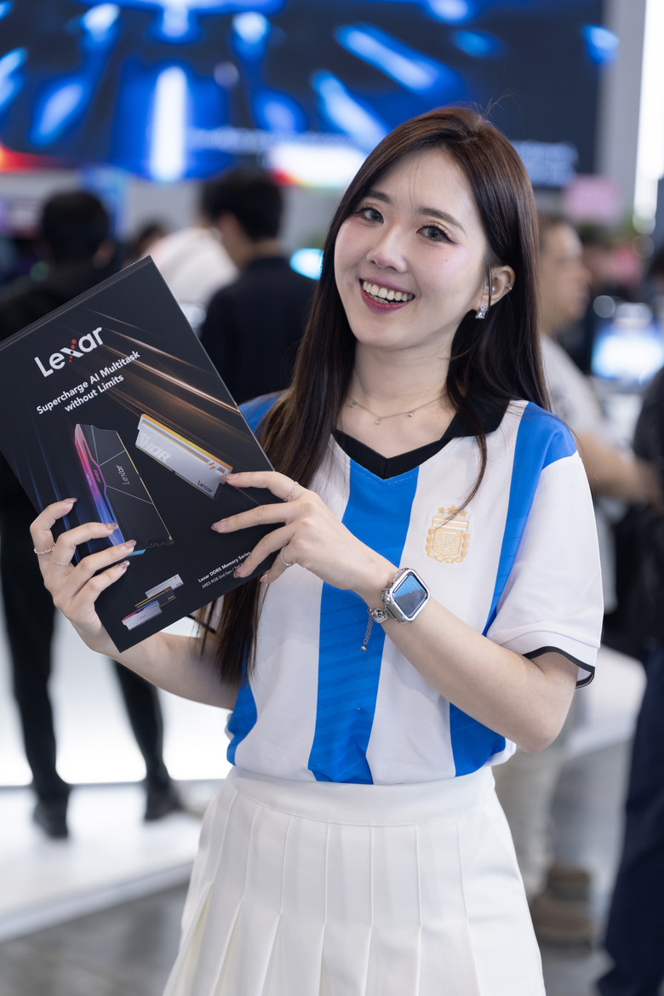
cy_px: 498
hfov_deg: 21.2
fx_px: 1771
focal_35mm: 64
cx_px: 332
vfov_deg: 31.4
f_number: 2
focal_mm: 64
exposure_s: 1/125
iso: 125
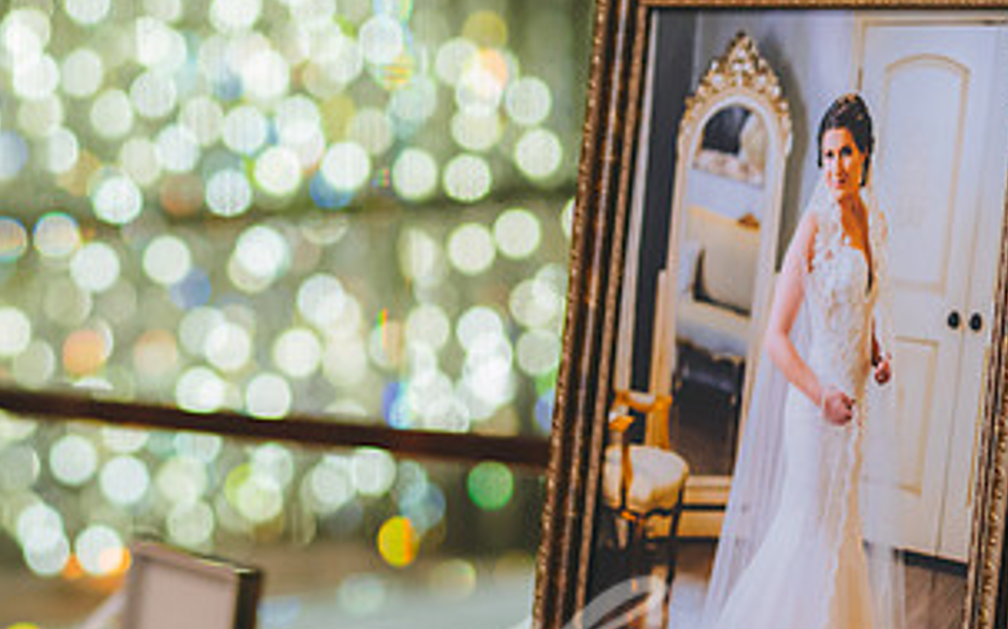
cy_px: 388
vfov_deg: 7.9
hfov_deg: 12.6
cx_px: 476
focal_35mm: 166
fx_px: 4558
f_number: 2.2
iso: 1600
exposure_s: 1/125
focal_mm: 85
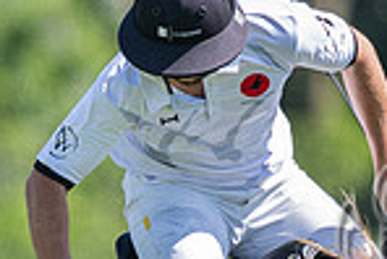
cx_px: 152
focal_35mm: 3265
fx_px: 35133
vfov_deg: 0.4
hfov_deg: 0.6
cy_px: 399
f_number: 3.5
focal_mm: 400
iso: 400
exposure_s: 1/2500
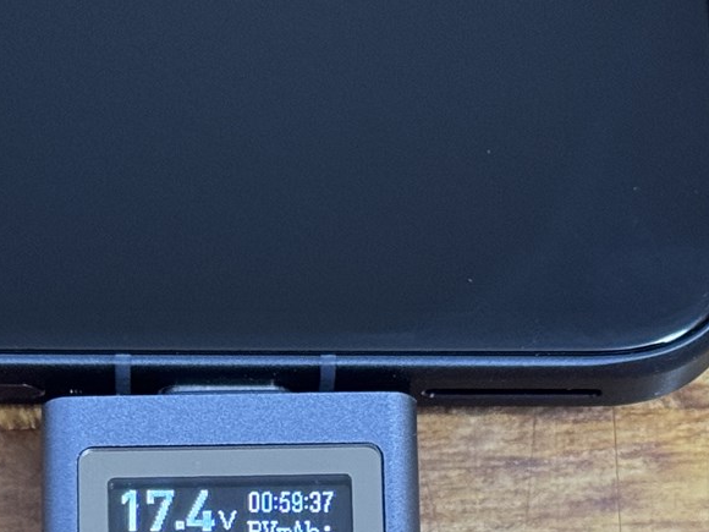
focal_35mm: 159
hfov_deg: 12.4
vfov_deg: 9.2
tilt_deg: -75.6
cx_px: 143
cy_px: 704
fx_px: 3257
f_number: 1.78
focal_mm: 6.76
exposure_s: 1/38
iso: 500
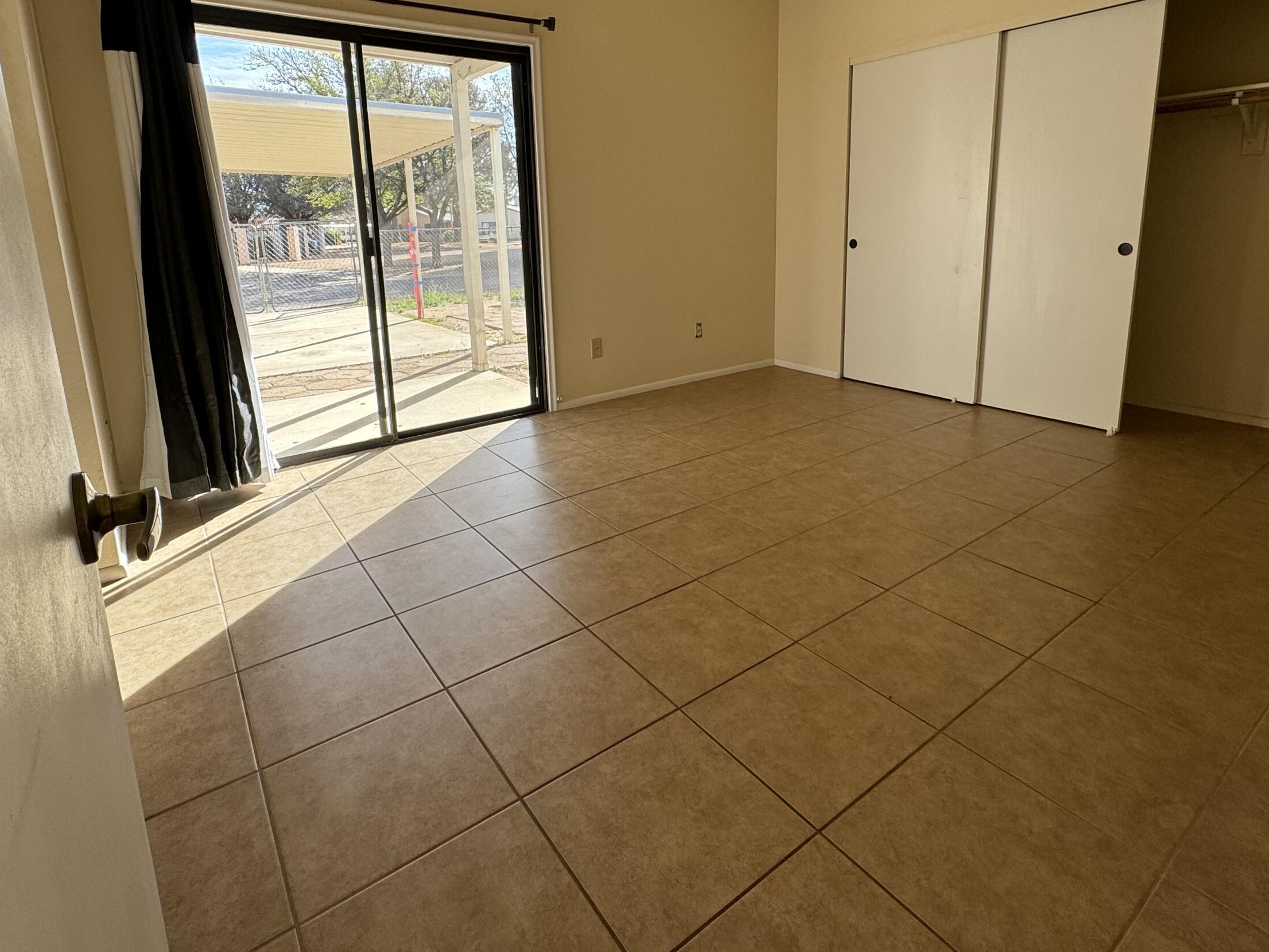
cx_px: 638
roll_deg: +1.4
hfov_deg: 84.7
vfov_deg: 67.4
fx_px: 696
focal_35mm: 19
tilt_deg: -11.7
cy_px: 347
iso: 40
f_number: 2.2
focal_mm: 2.22
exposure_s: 1/233
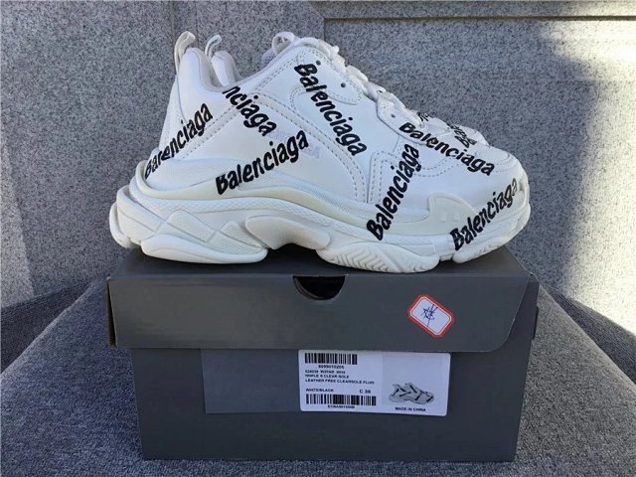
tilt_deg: -18.1
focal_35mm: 31
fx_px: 570
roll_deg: +0.5
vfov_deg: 45.4
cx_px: 318
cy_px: 238
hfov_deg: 58.4
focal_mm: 3.3
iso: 25
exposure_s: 1/416
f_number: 2.4
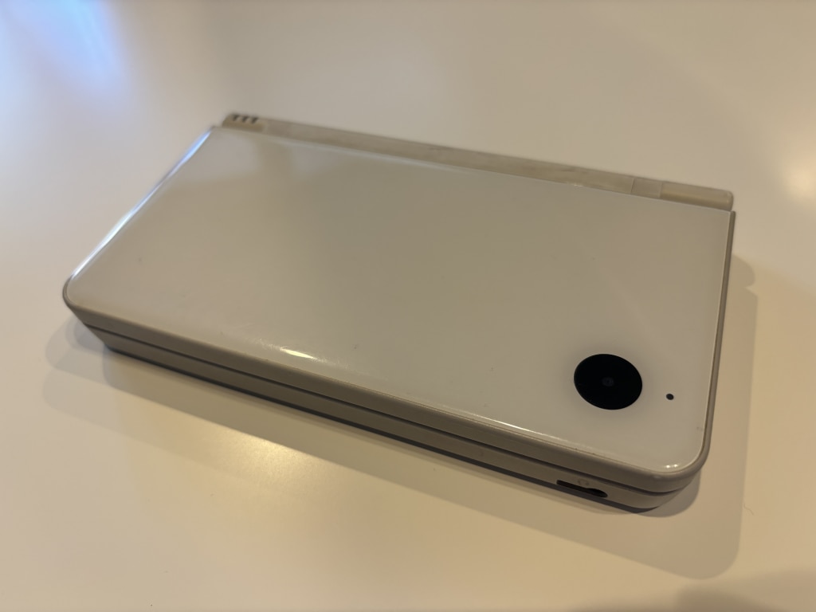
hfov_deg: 67.3
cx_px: 408
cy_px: 306
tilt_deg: -48.8
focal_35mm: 26
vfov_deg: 53.1
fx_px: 613
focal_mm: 5.96
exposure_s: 1/120
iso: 125
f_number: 1.6
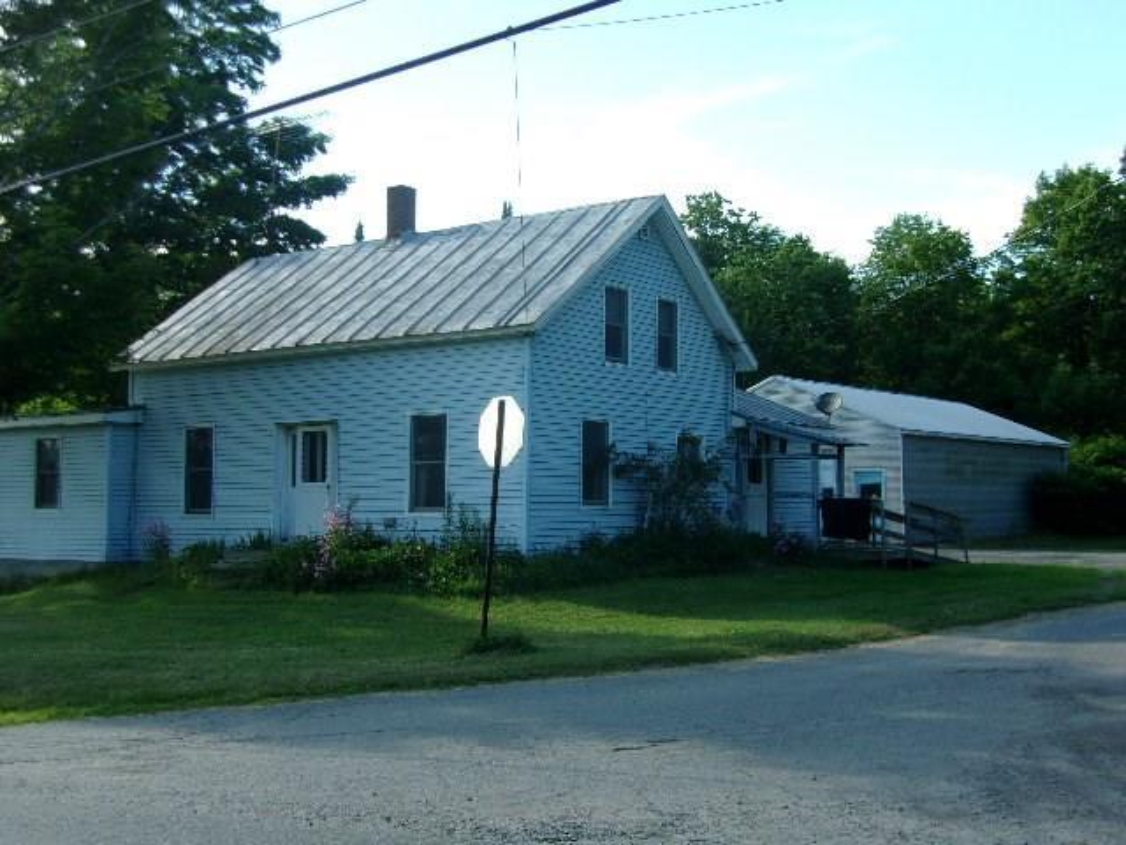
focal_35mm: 42
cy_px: 422
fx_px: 1366
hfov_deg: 44.8
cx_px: 563
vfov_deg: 34.3
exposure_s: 1/250
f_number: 3.7
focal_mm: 7.6
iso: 80
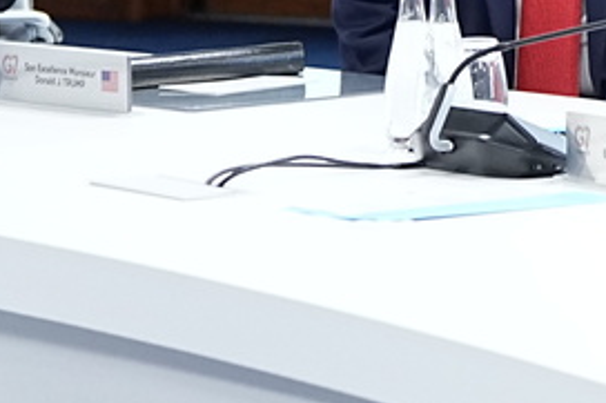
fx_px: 5350
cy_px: -223
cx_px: 506
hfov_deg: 6.5
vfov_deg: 4.3
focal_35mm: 318
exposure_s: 1/320
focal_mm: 72
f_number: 3.2
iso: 2000
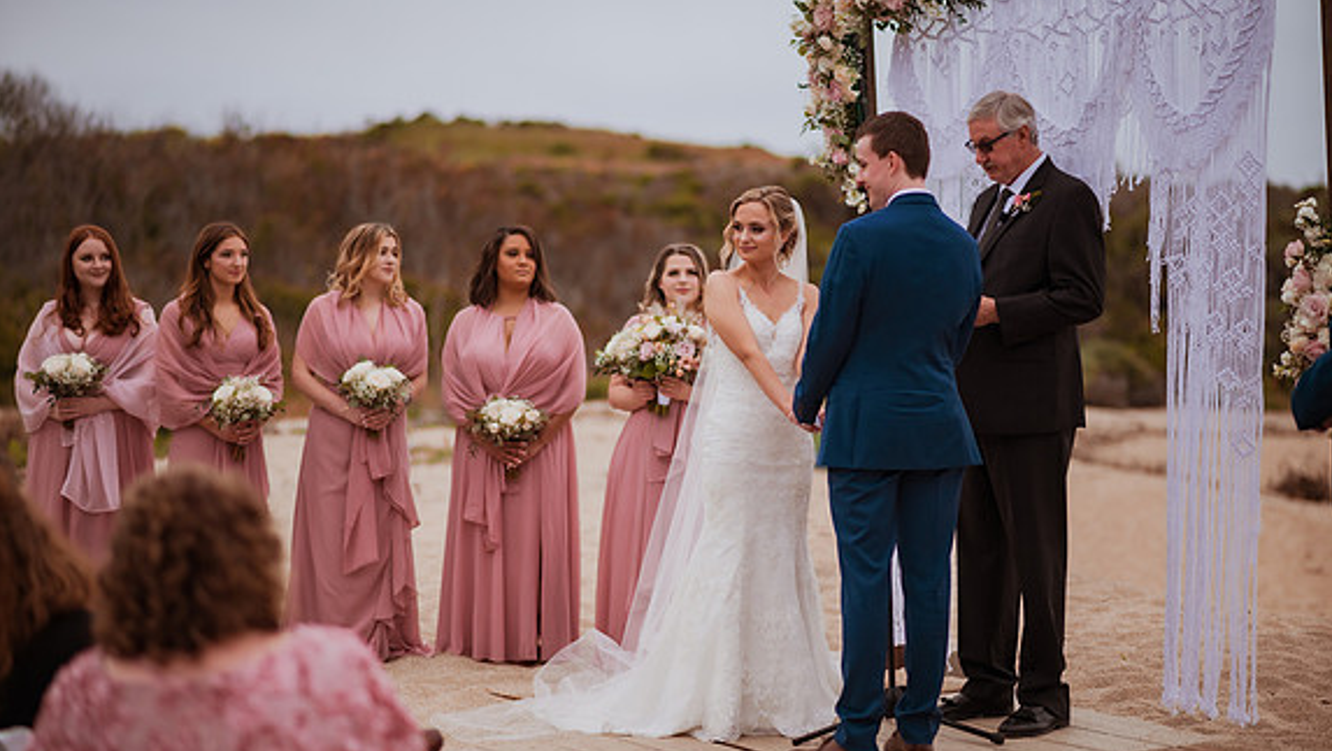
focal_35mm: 90
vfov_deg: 13.5
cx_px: 669
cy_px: 356
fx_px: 3180
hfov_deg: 23.7
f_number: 1.8
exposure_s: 1/2000
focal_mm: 85
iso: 200
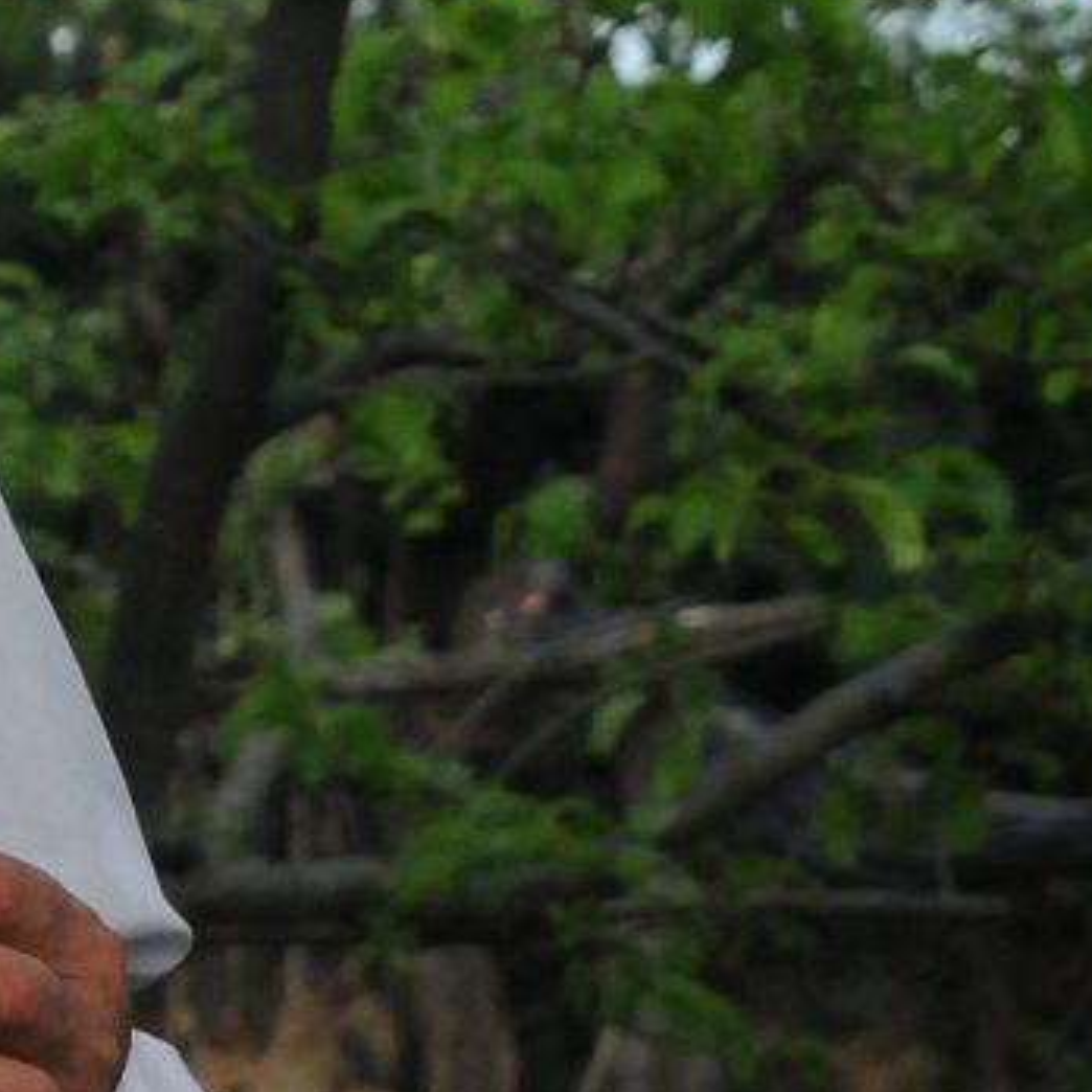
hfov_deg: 8.4
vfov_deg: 8.8
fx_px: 7102
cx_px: -1067
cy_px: 317
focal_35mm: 199
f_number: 5
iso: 2000
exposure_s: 1/6400
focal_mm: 34
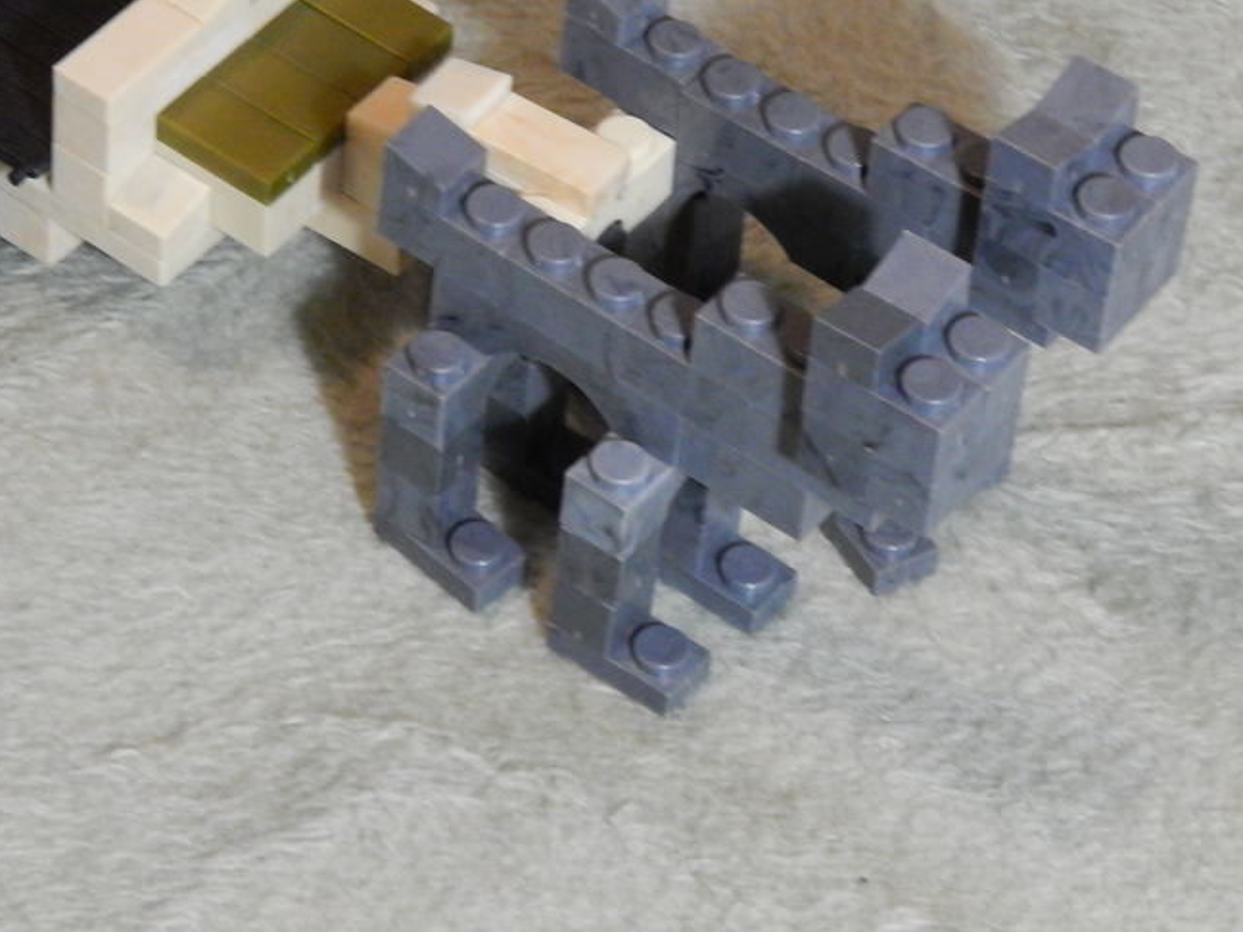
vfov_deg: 8.6
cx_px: 429
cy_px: 276
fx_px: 6212
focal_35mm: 173
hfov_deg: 11.4
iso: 800
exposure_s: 1/13
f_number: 4.5
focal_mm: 18.7
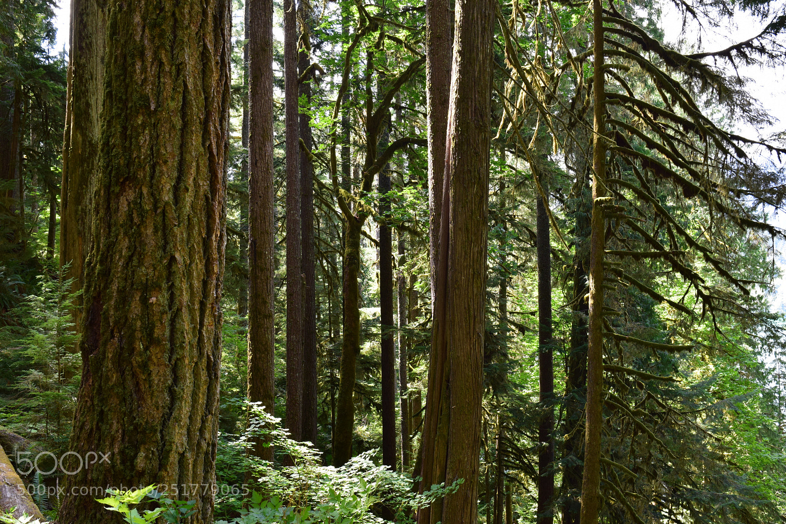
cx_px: 389
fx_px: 808
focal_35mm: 37
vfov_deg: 35.9
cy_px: 260
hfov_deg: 51.9
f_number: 8
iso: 400
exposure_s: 1/60
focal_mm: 24
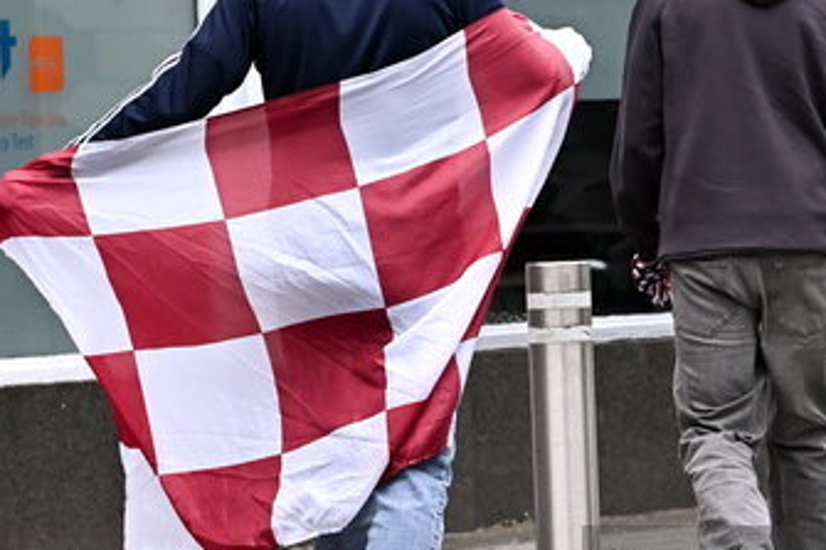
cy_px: 423
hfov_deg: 5.4
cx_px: 705
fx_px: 8760
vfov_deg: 3.6
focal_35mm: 382
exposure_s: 1/3200
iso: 1250
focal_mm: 125
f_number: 6.3
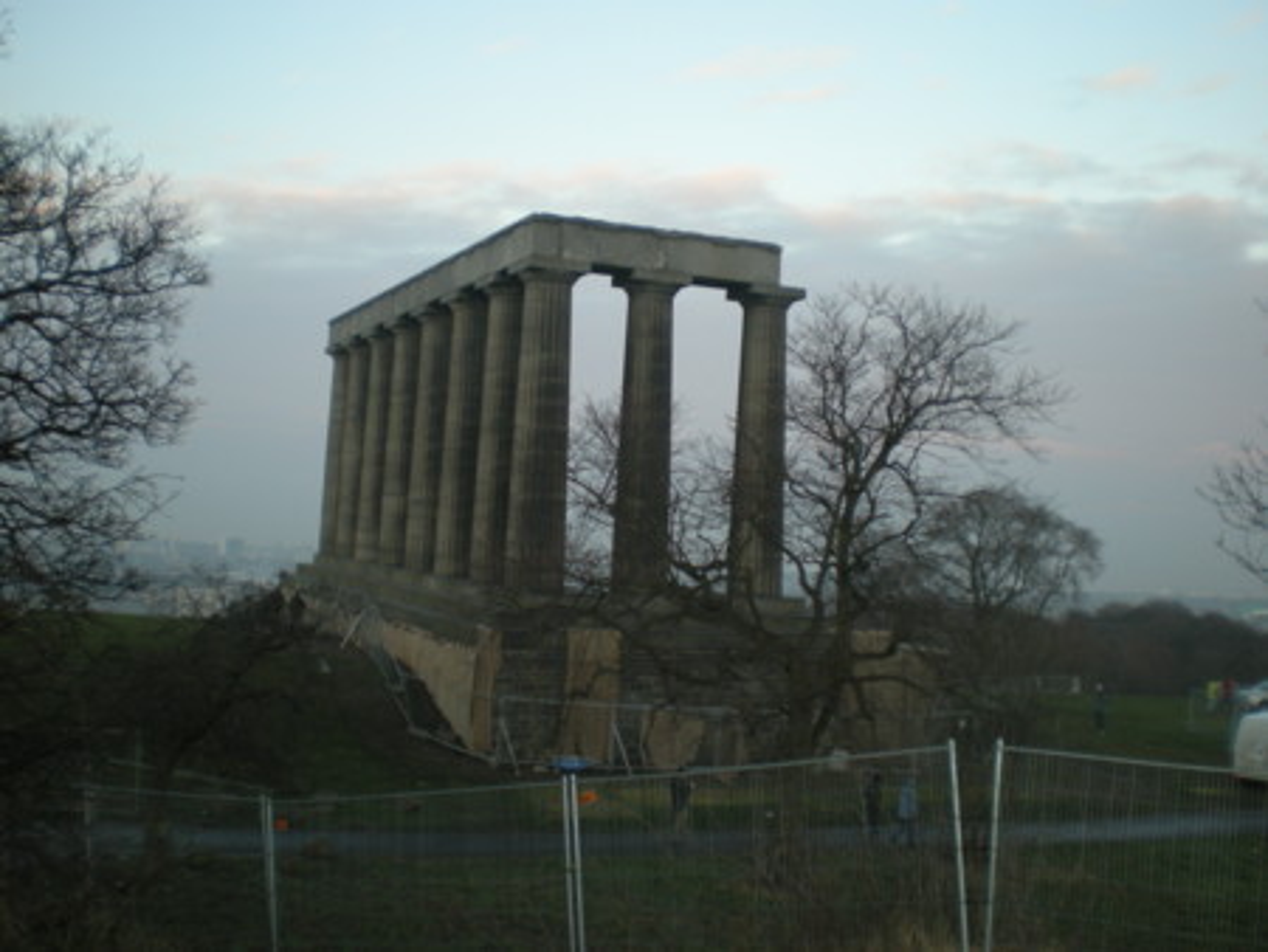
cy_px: 476
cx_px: 634
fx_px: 1393
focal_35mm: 38
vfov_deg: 37.8
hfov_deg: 49.0
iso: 64
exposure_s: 1/51.2
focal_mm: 6.3
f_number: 3.1
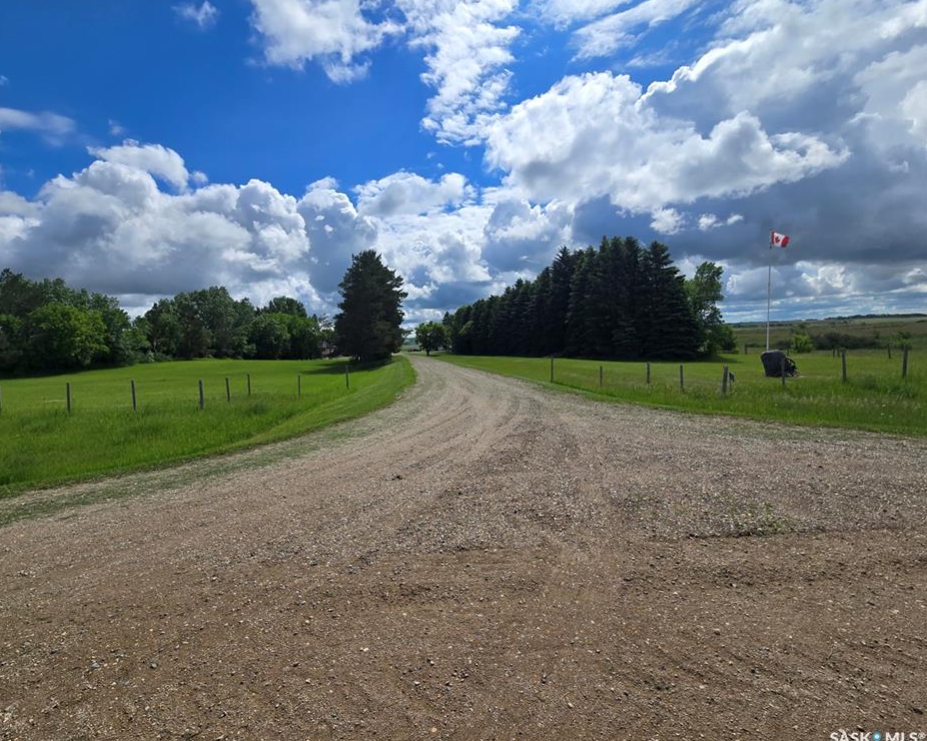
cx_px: 418
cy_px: 363
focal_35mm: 14
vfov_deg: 87.9
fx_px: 384
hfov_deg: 100.4
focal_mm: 2.2
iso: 50
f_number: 2.2
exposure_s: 1/5386
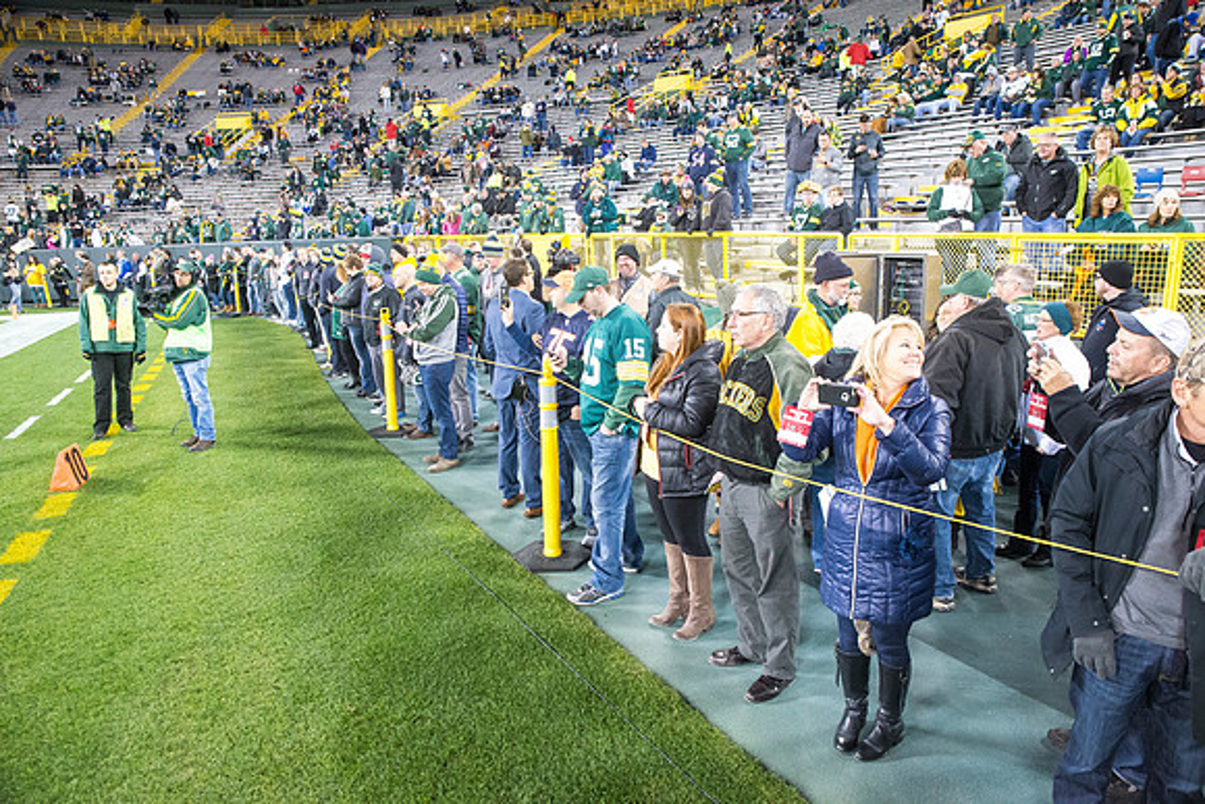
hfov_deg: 73.7
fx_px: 803
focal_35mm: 24
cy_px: 402
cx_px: 602
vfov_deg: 53.2
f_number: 5
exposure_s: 1/400
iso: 5000
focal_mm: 24
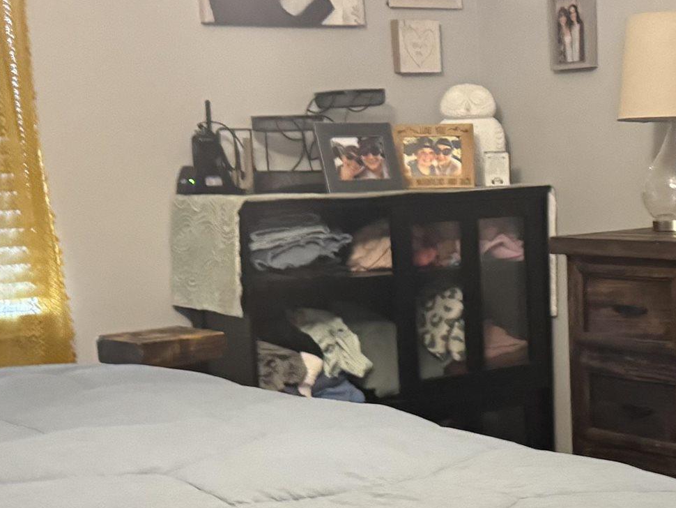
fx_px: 1485
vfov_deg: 19.1
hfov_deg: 25.0
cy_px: 456
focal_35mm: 76
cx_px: 592
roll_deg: +0.3
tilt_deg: -10.9
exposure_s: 1/40
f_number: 1.78
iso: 800
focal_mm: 6.76
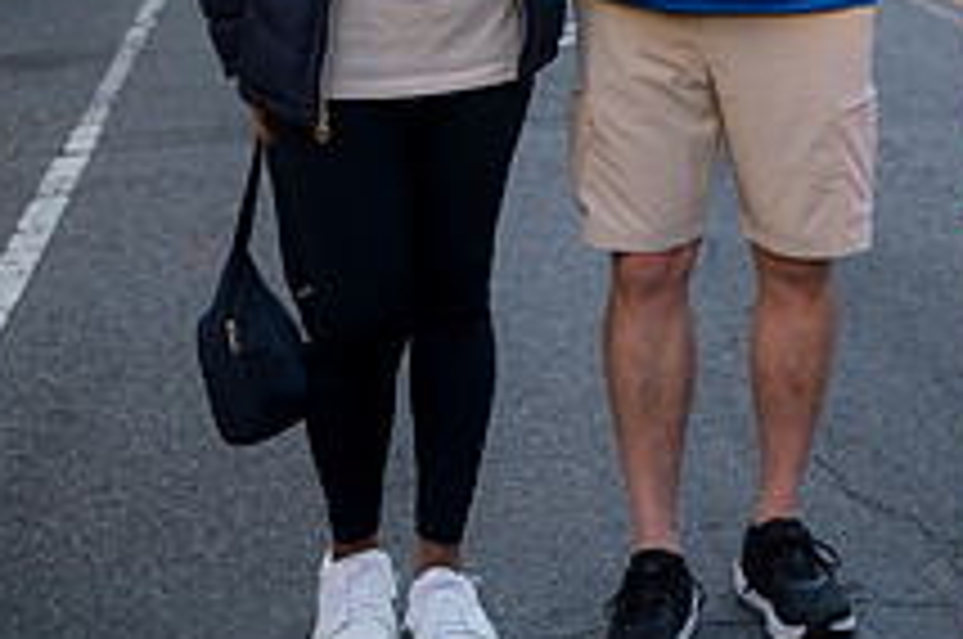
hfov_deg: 19.8
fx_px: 2537
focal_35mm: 95
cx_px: 1251
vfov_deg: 13.9
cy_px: -122
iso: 180
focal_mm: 35
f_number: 4
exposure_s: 1/250
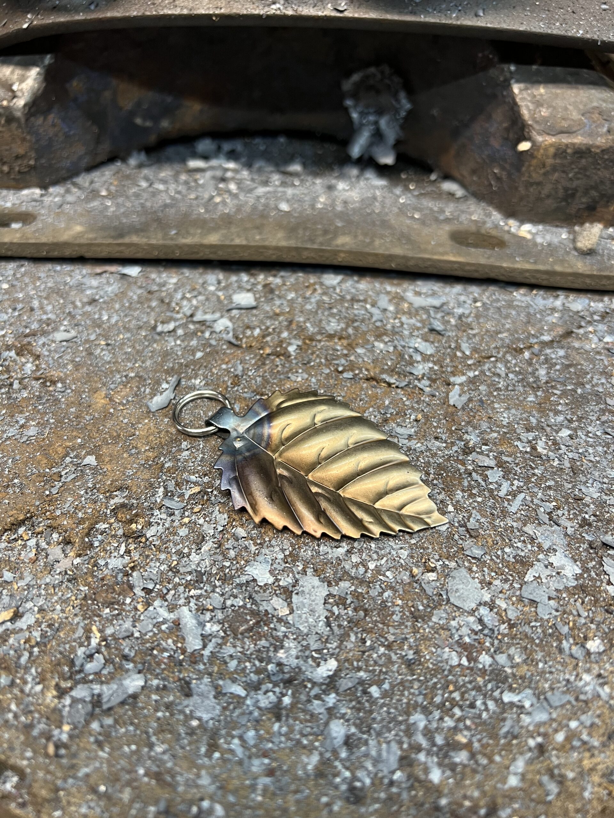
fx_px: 615
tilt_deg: -48.8
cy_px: 409
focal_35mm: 26
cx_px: 307
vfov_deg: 67.3
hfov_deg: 53.1
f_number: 1.5
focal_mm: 5.7
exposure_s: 1/50
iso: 125
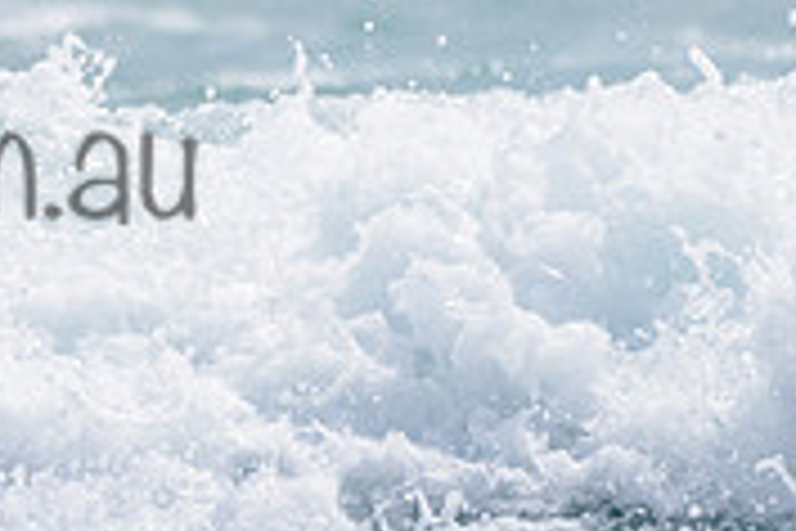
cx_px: -185
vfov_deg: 0.7
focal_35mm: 1929
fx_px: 42649
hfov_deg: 1.1
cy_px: 256
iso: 80
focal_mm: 480
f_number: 5.6
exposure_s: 1/2000
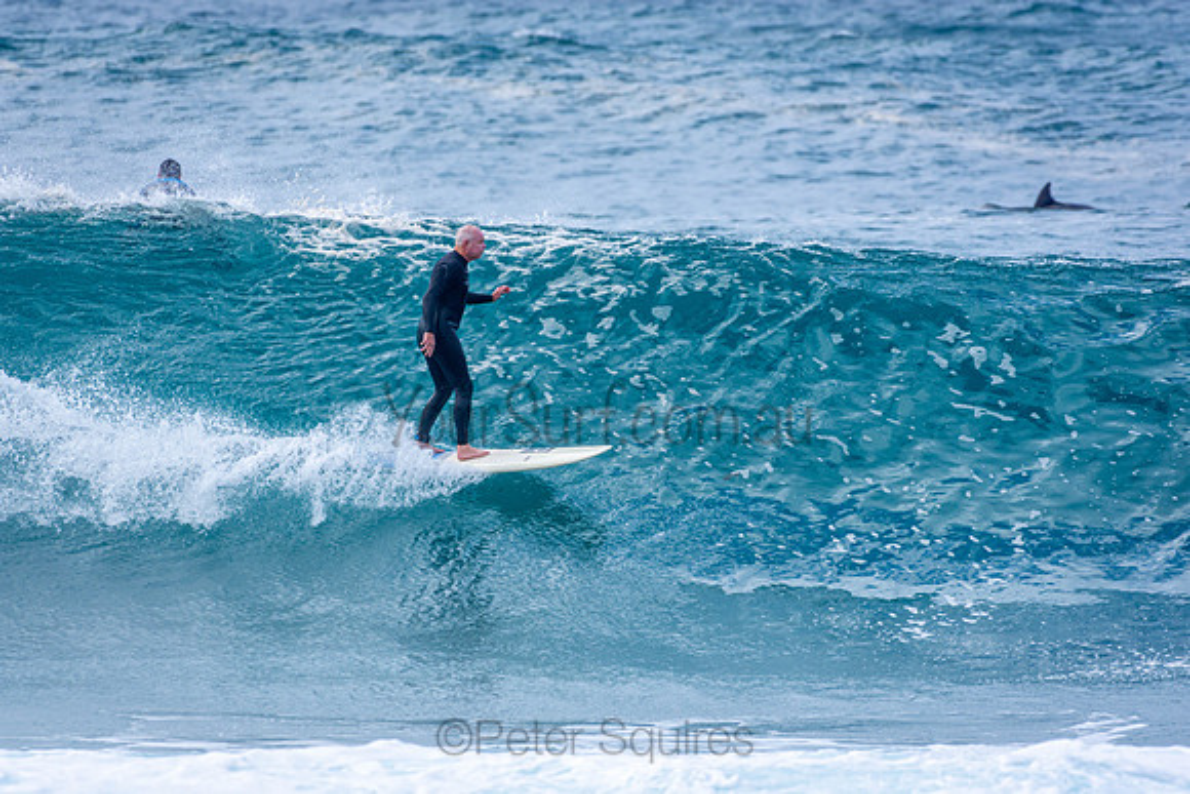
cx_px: 595
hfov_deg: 2.7
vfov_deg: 1.8
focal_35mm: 750
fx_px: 24796
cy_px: 397
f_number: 5.6
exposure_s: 1/1600
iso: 400
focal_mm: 500
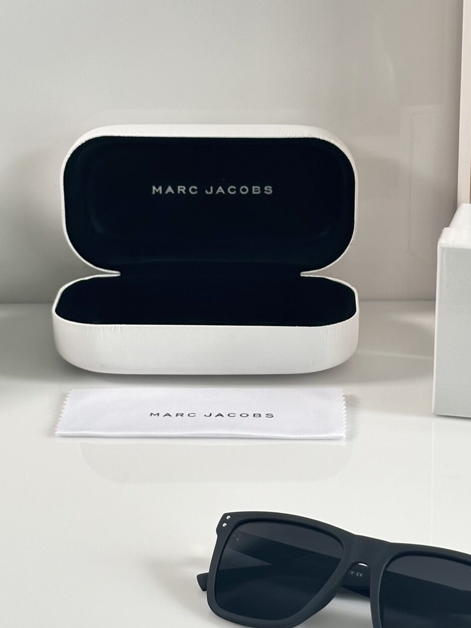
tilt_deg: -26.4
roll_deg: +0.3
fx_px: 1760
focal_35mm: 97
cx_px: 318
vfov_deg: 20.2
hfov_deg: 15.2
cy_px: 360
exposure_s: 1/100
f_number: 1.78
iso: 64
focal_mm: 6.86
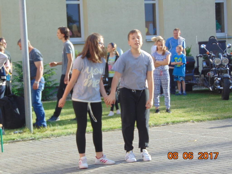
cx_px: 116
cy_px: 87
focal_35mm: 108
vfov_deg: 13.7
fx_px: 724
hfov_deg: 18.2
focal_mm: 19.4
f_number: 3.9
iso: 80
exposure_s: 1/250
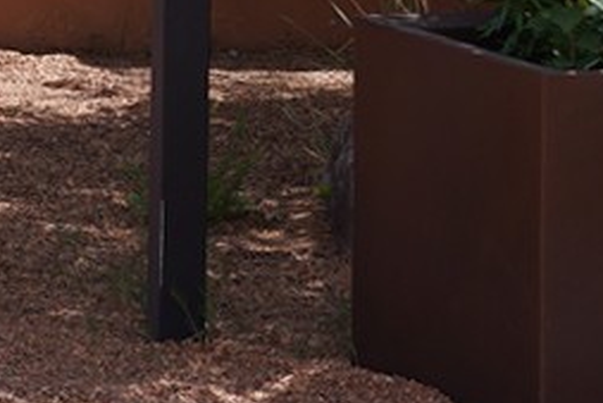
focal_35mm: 277
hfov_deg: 6.7
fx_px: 4642
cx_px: -1213
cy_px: -498
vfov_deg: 4.9
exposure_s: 1/100
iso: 100
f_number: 11
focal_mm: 35
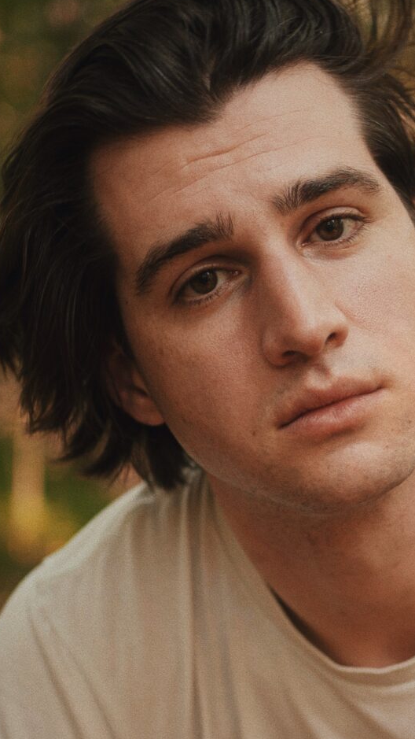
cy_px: 556
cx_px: 400
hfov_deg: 12.0
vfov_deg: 21.2
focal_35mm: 100
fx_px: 1957
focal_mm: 35
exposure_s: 1/125
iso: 200
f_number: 1.8
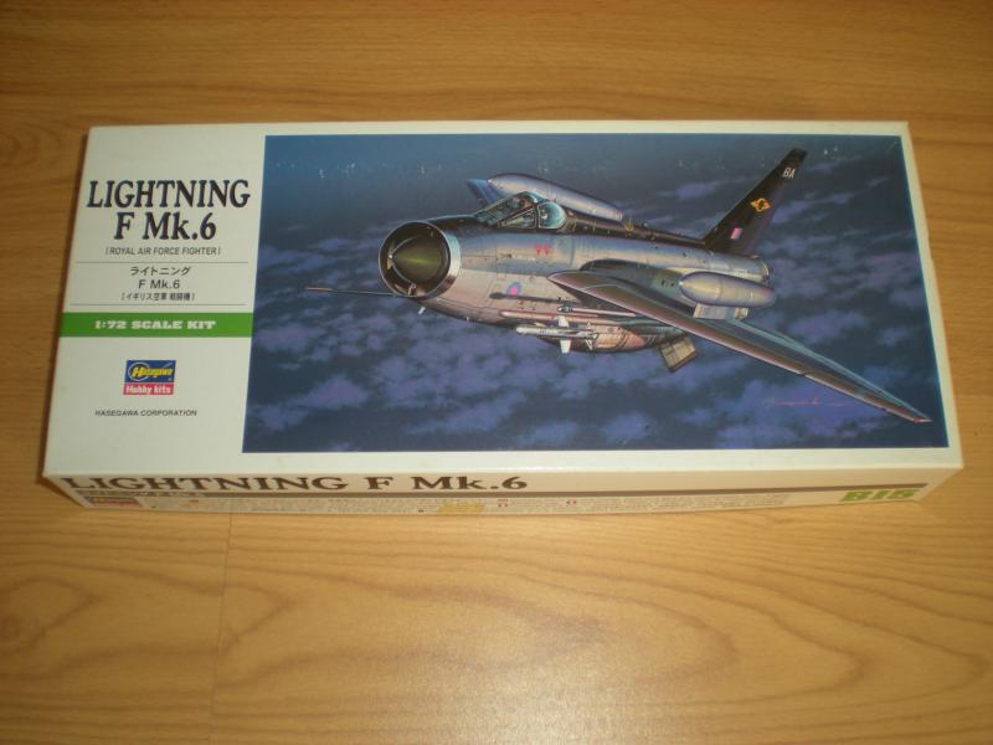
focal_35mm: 38
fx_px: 1090
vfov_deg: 37.7
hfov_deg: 49.0
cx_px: 496
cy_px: 372
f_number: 3.1
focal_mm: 6.3
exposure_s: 1/33.3
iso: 64
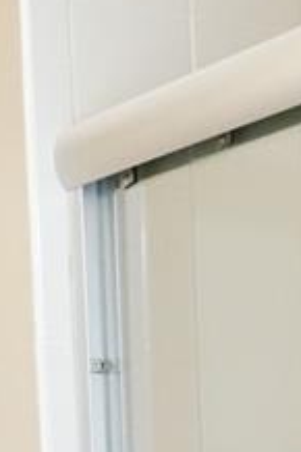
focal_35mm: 154
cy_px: 819
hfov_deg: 8.8
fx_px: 1934
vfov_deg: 12.2
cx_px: 387
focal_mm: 28
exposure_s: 1/60
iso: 6400
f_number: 5
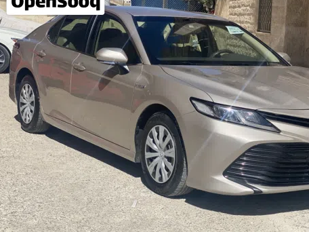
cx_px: 207
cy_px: 113
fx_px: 652
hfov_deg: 26.5
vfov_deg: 20.2
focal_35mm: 73
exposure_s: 1/2660
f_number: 2
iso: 20
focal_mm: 6
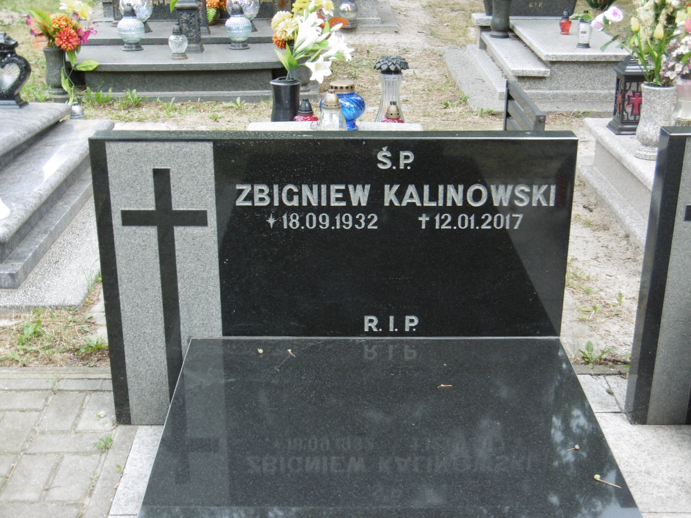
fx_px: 1018
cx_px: 346
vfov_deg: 28.6
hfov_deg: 37.5
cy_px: 259
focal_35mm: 51
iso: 100
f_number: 4
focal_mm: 9.2
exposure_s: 1/125
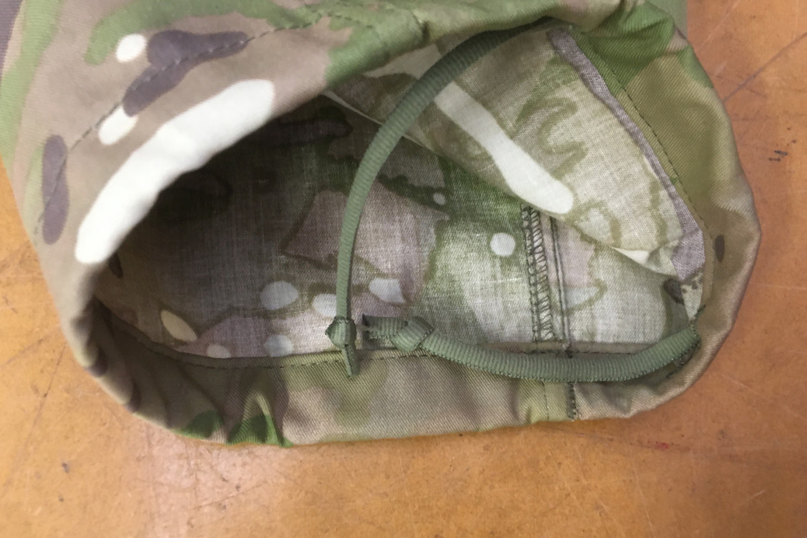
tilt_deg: -72.5
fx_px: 695
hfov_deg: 60.3
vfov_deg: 42.3
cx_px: 402
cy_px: 271
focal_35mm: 31
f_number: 2.2
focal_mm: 4.15
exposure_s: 1/33
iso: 200
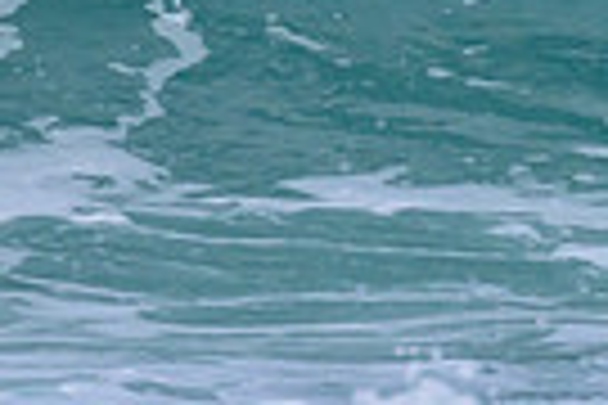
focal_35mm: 4625
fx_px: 78105
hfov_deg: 0.4
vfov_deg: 0.3
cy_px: -199
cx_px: 1099
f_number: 11
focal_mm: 800
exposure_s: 1/2000
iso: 1000
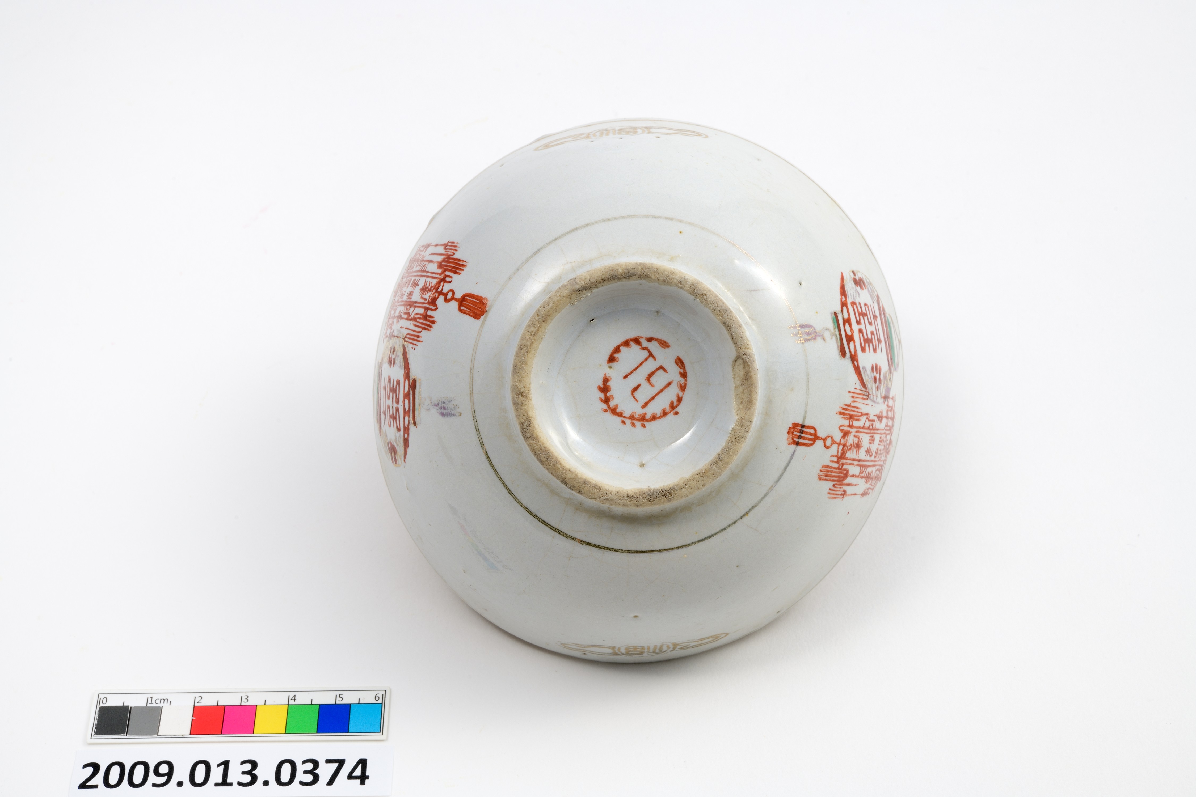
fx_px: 1993
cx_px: 598
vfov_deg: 22.6
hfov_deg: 33.4
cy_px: 398
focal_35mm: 60
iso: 100
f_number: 22
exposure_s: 1/60
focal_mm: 60
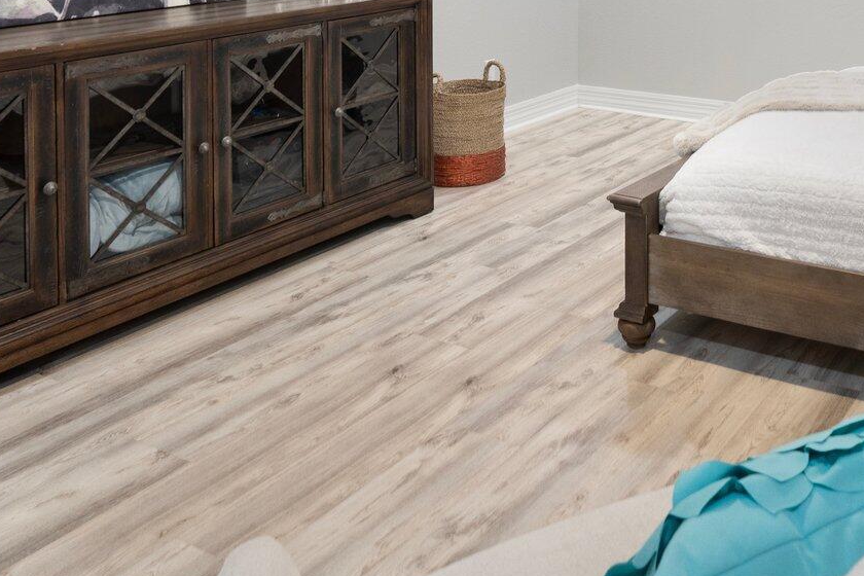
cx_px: 743
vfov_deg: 30.1
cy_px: -83
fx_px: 936
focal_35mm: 39
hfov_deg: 45.8
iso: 1000
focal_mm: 16
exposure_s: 1/2
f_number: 7.1
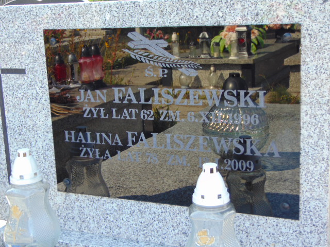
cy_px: 124
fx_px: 572
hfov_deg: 32.2
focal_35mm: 60
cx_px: 165
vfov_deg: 24.4
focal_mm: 10.8
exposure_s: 1/100
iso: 80
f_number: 3.6
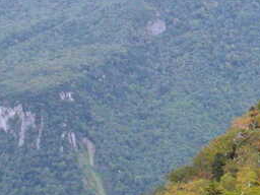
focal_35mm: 197
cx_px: 542
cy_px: 45
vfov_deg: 7.5
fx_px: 1480
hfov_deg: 9.3
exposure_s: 1/90
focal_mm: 9.1
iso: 400
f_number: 3.2
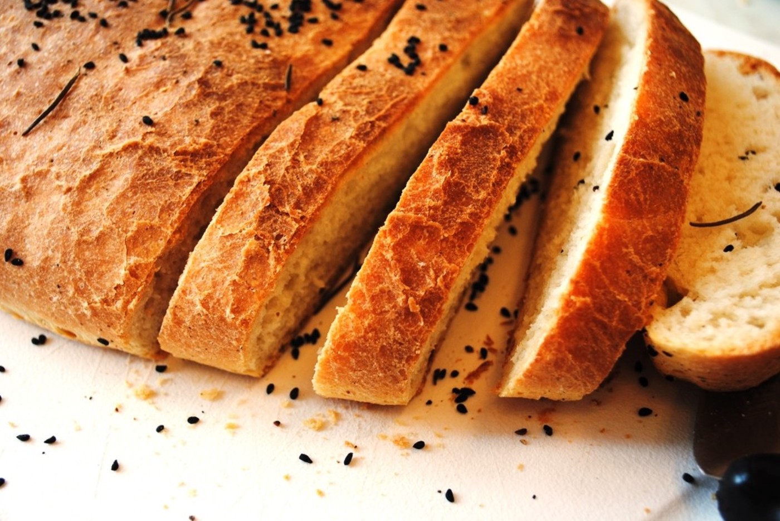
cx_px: 390
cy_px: 260
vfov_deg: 29.9
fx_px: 975
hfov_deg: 43.6
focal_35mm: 45
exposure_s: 1/100
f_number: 5
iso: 200
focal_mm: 30
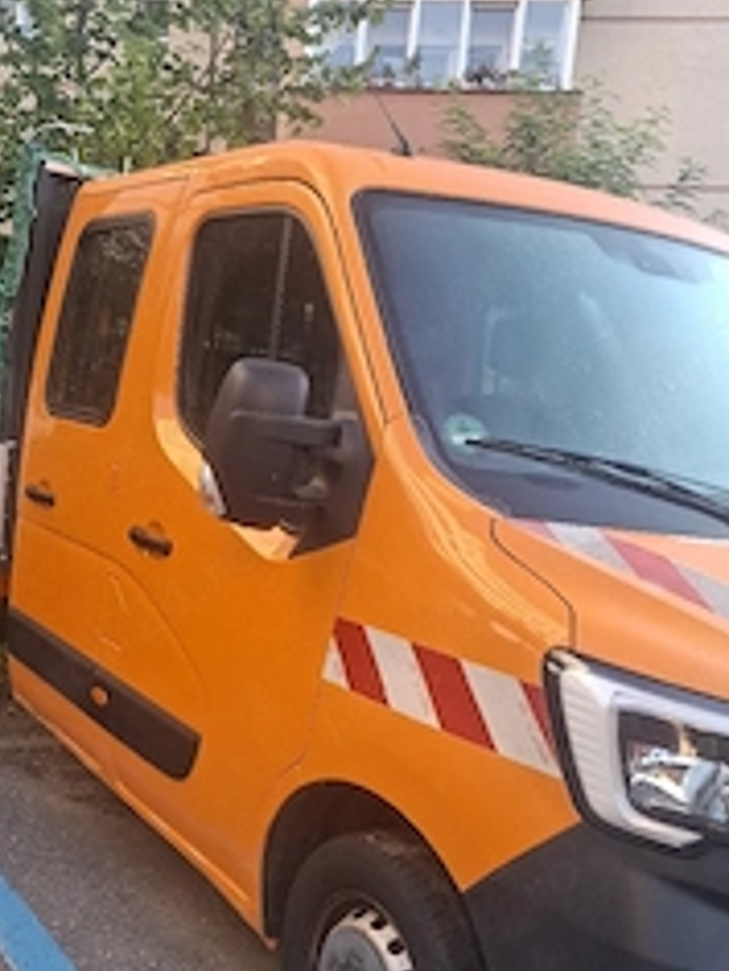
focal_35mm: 39
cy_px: 683
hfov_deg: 36.2
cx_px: 210
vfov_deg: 46.7
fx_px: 1095
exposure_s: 1/119
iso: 50
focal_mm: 5.54
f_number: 1.8
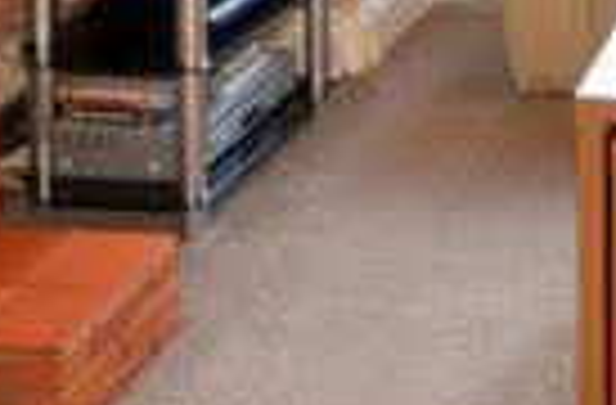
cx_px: 755
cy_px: -360
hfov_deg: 25.1
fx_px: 1226
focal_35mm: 72
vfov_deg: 15.6
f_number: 13
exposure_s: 1/6
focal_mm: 10
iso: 320
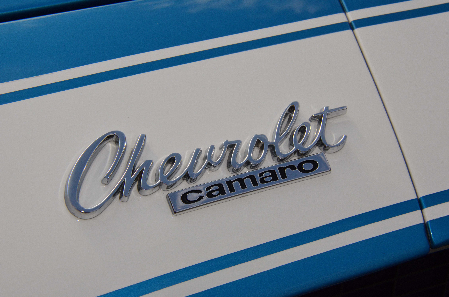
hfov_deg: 20.1
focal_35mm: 102
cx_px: 224
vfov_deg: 13.4
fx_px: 1270
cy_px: 148
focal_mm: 68
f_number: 16
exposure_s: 1/250
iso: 1000
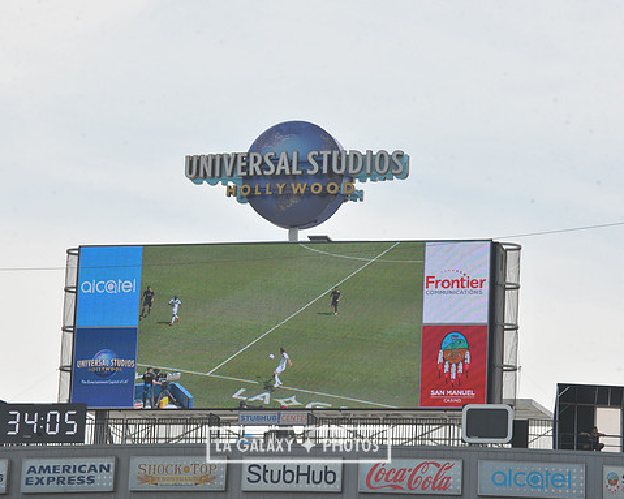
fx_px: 3564
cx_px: 298
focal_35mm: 193
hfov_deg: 10.0
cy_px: 249
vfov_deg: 8.0
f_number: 13
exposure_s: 1/640
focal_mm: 170
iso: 320
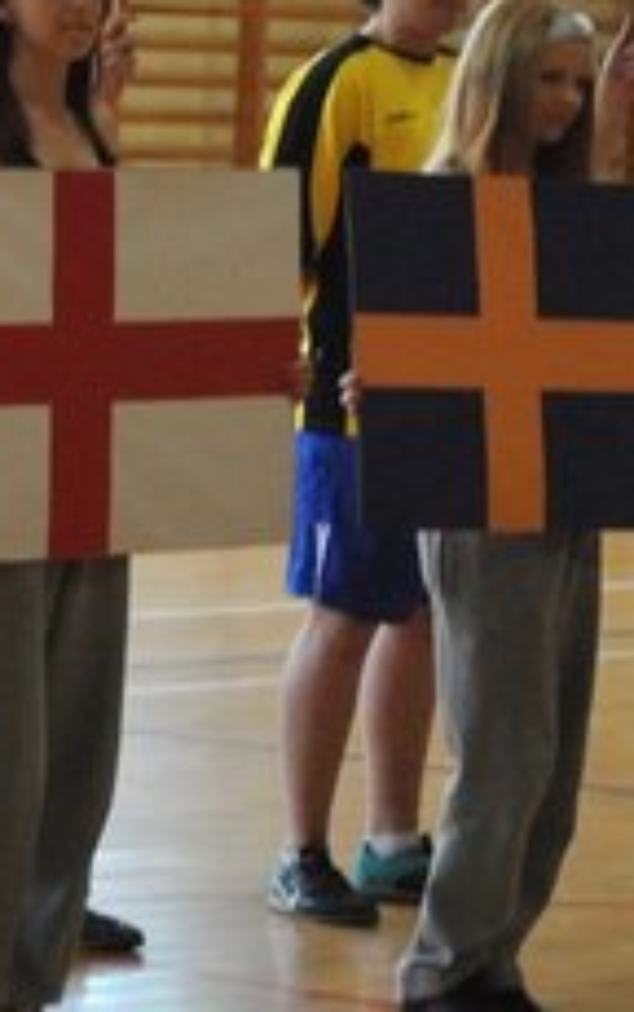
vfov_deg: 8.8
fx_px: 6556
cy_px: 213
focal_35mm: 237
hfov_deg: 5.4
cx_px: -528
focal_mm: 55
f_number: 5.6
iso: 800
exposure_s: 1/100
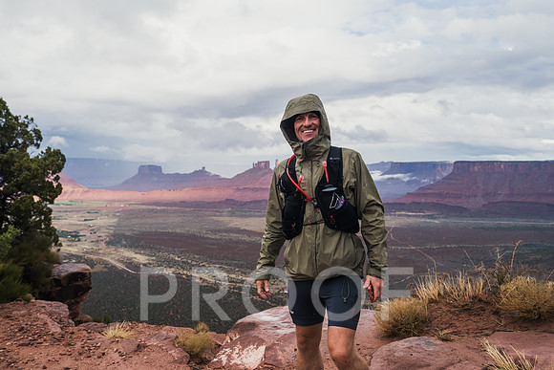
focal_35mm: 30
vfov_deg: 44.3
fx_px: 455
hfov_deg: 62.7
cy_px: 184
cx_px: 281
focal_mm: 29
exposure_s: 1/800
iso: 250
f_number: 4.5
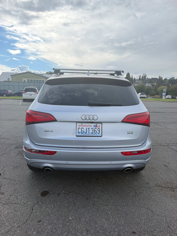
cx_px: 88
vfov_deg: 71.6
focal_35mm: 24
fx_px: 164
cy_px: 118
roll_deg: -1.4
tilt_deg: -9.0
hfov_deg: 56.8
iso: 100
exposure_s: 1/1770
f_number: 1.78
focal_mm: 6.76
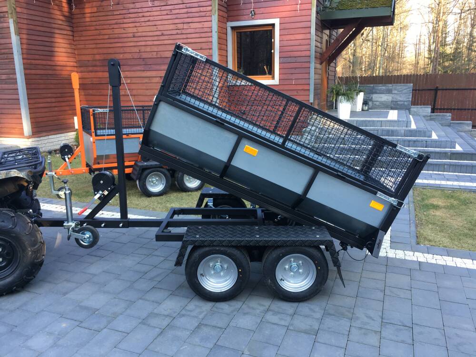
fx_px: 399
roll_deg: +1.4
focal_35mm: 29
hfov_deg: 61.7
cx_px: 238
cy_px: 178
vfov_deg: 48.2
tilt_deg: -13.6
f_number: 2.2
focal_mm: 4.15
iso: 32
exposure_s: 1/50
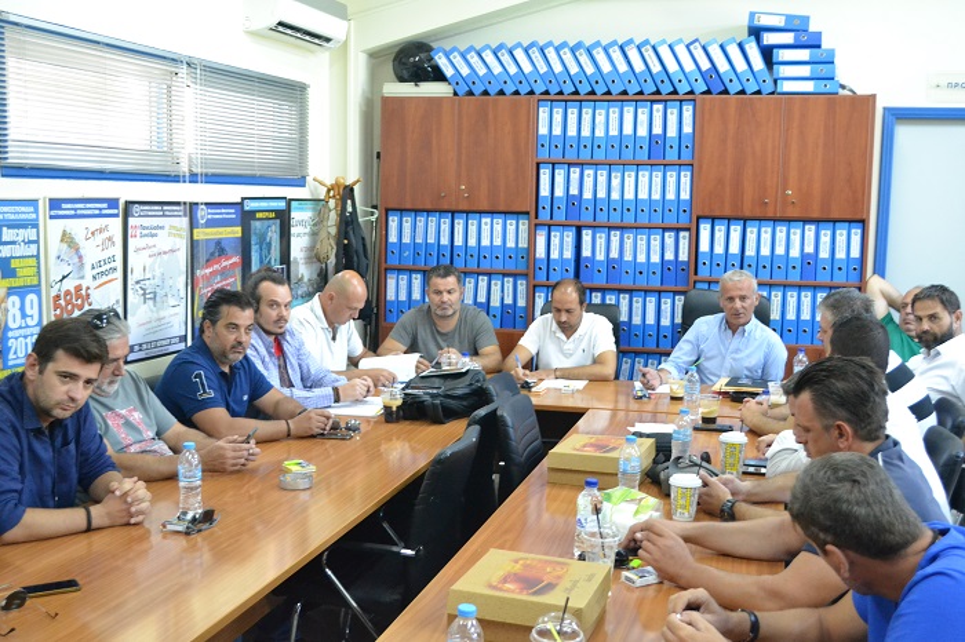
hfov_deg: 49.6
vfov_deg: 34.2
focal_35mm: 39
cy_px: 321
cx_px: 482
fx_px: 1045
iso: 3200
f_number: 4.2
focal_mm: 26
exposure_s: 1/50
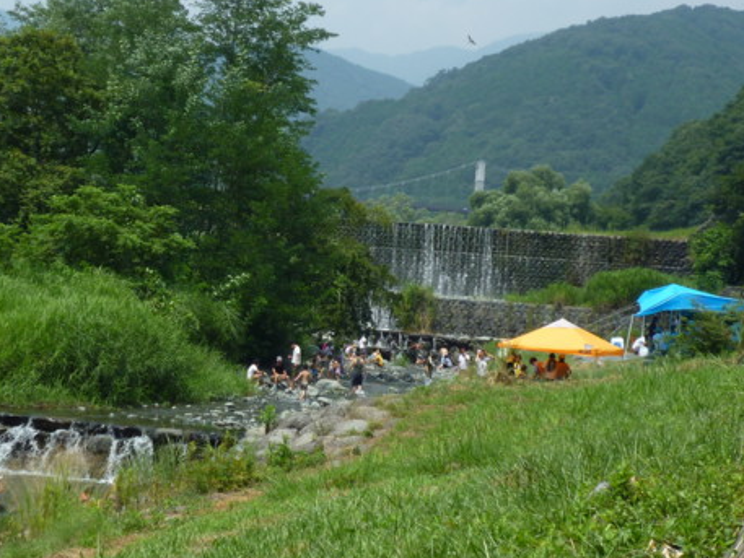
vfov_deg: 19.1
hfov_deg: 25.2
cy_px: 216
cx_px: 252
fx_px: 1655
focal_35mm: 77
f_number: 4.3
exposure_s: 1/500
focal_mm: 7.8
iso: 80
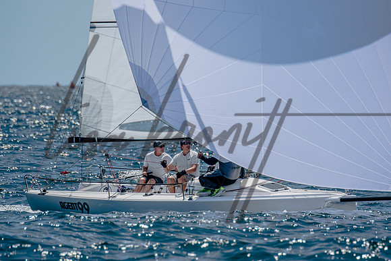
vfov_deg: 2.3
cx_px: 196
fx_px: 6518
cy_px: 130
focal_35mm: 600
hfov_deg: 3.4
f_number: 5.6
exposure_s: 1/2000
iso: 200
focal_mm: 400
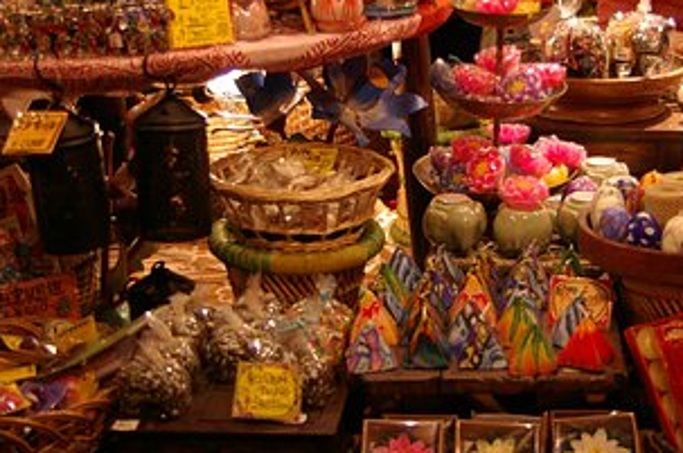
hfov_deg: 30.5
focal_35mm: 66
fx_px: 1250
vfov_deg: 20.5
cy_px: 169
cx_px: 410
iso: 400
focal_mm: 26
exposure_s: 1/30
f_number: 2.8
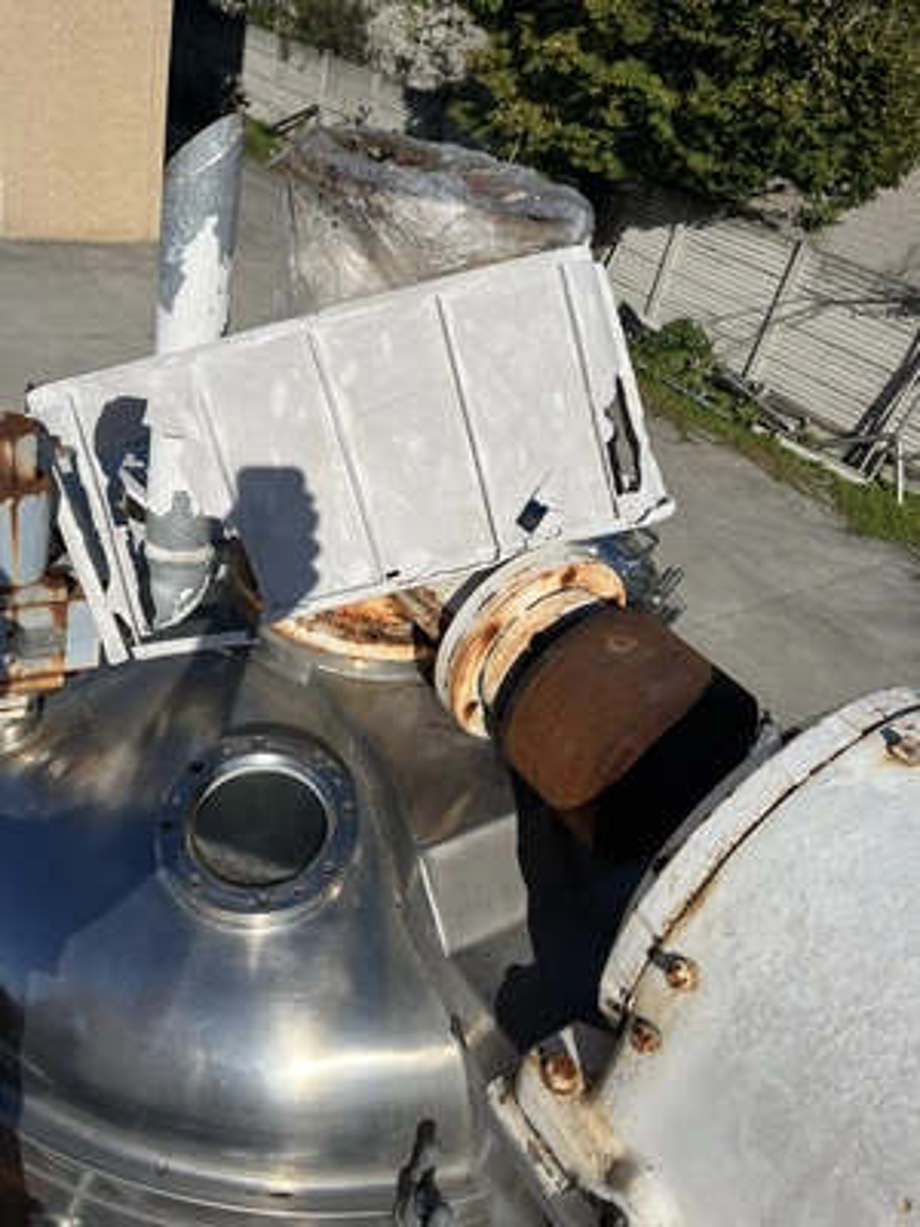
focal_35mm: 26
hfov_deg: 53.1
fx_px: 921
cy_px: 614
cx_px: 460
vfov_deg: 67.3
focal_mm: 5.1
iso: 50
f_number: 1.6
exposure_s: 1/9091
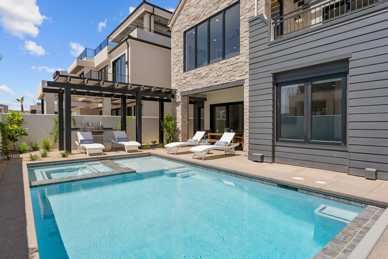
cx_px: 194
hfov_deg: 86.3
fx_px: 207
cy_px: 130
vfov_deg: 64.0
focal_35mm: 19
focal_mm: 19.2
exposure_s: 1/400
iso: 100
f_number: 8
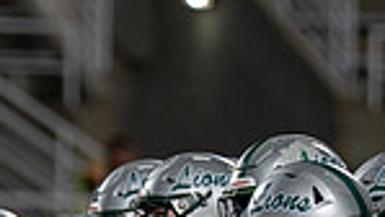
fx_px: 10235
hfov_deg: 2.2
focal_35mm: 1002
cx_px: -267
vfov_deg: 1.2
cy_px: 475
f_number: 2.8
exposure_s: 1/1000
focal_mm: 200
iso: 2000
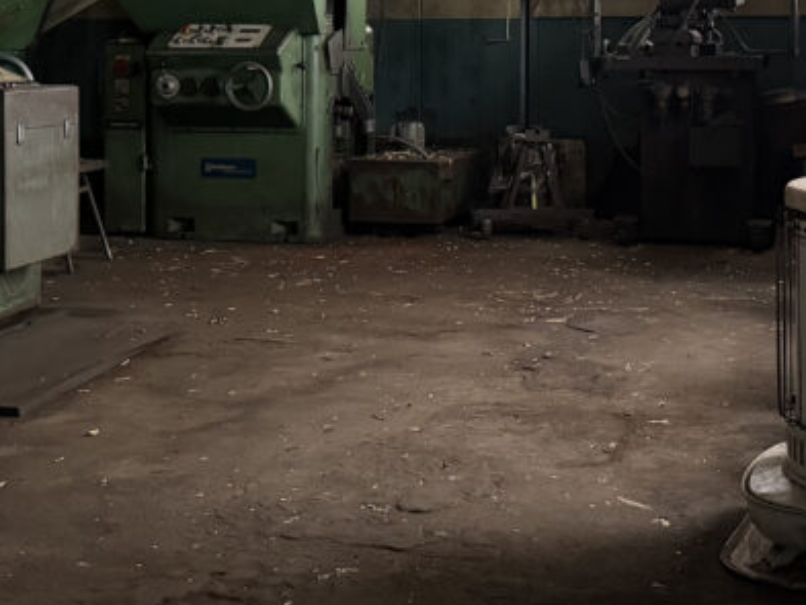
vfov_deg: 23.3
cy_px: 43
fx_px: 1421
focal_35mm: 61
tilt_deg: -0.8
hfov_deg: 31.6
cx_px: 449
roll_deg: +0.1
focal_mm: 6.76
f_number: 1.78
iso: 1000
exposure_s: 1/30
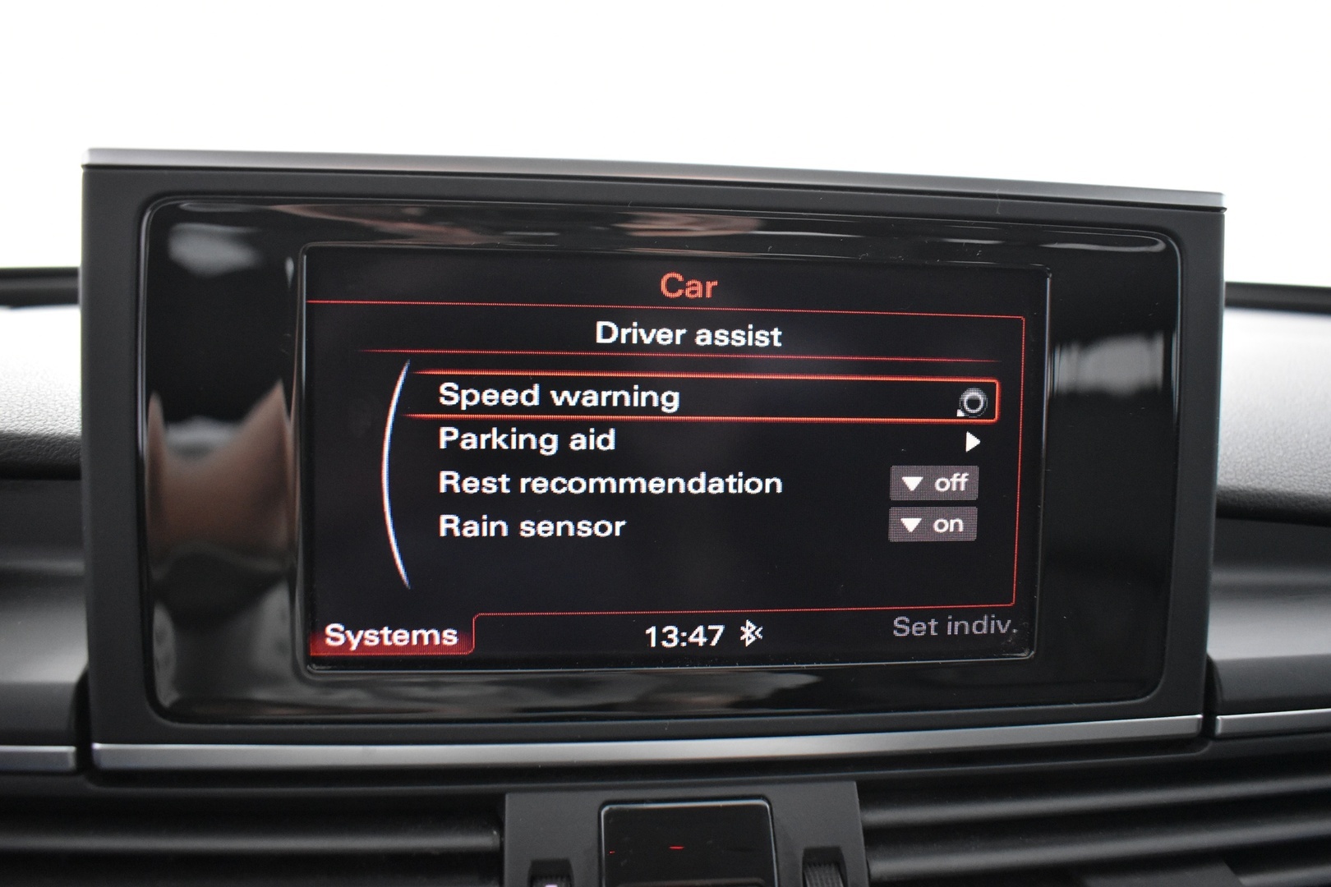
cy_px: 444
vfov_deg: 47.9
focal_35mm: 27
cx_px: 666
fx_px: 998
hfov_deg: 67.4
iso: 3200
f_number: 3.5
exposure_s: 1/20
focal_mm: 18
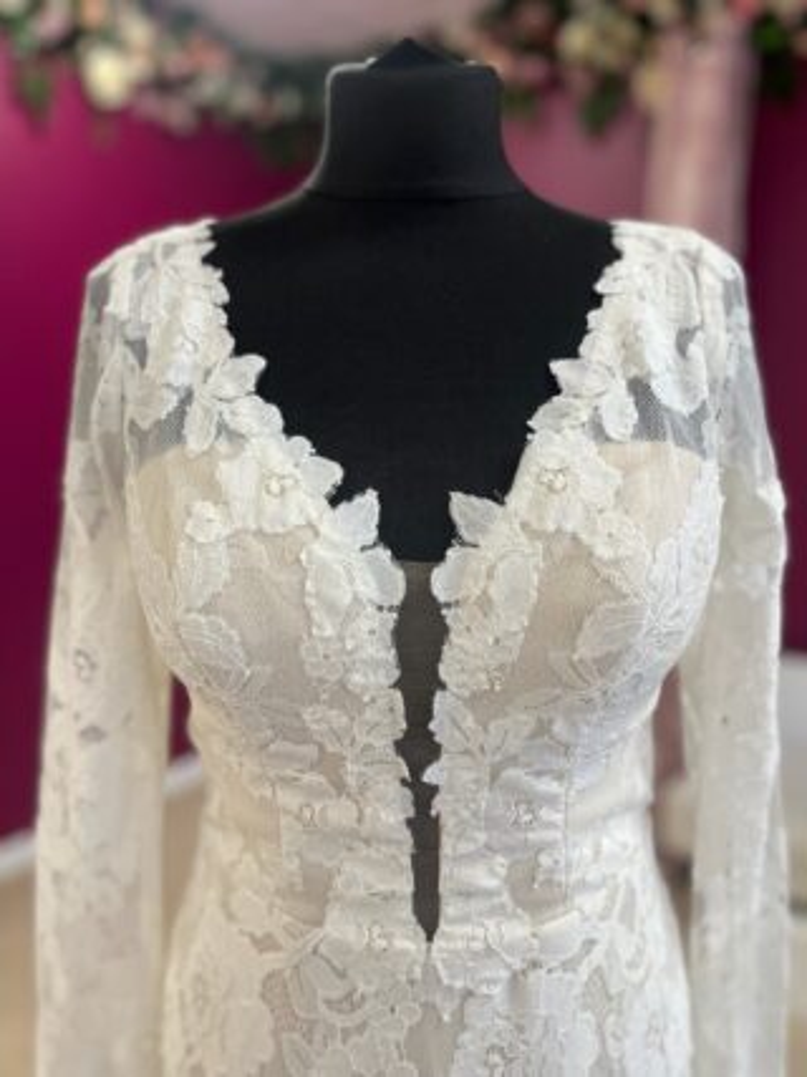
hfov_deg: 53.0
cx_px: 404
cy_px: 538
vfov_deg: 67.3
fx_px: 809
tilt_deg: -9.0
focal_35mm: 26
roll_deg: +0.6
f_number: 1.6
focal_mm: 5.1
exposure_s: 1/100
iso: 80
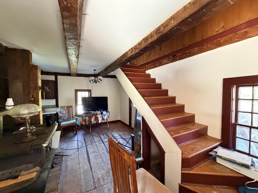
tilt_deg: -2.0
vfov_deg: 85.7
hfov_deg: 102.1
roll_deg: +0.6
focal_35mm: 14
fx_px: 104
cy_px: 96
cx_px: 129
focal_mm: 2.22
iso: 800
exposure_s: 1/60
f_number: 2.2
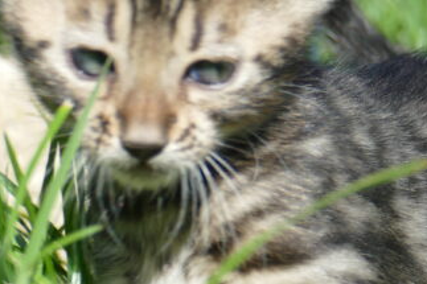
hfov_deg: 6.9
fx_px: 3497
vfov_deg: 4.6
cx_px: 602
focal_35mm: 295
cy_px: 28
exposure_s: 1/640
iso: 125
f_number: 3.8
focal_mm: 33.96
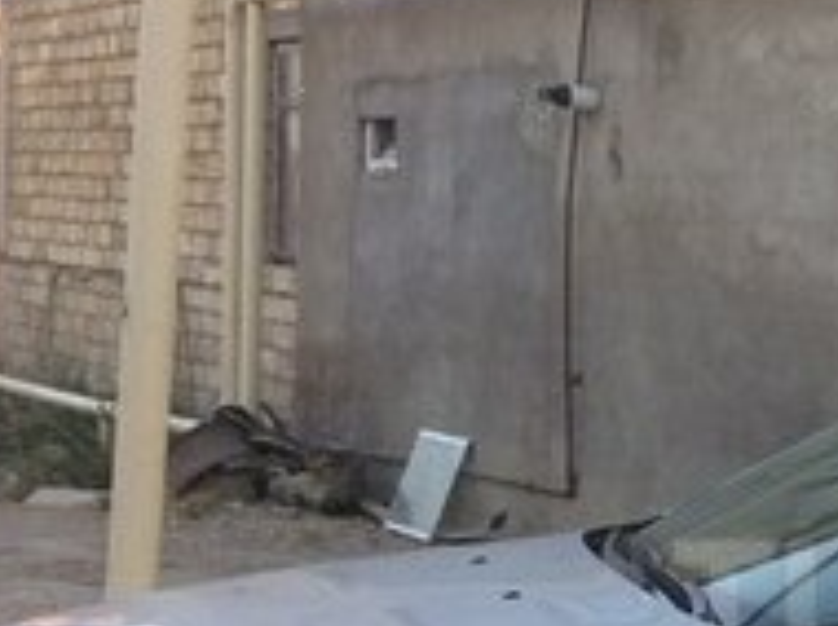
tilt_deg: -8.6
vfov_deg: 14.4
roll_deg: -2.6
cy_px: 606
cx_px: 1125
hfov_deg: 18.0
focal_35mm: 101
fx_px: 2442
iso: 32
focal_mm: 4.15
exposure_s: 1/215
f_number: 2.2
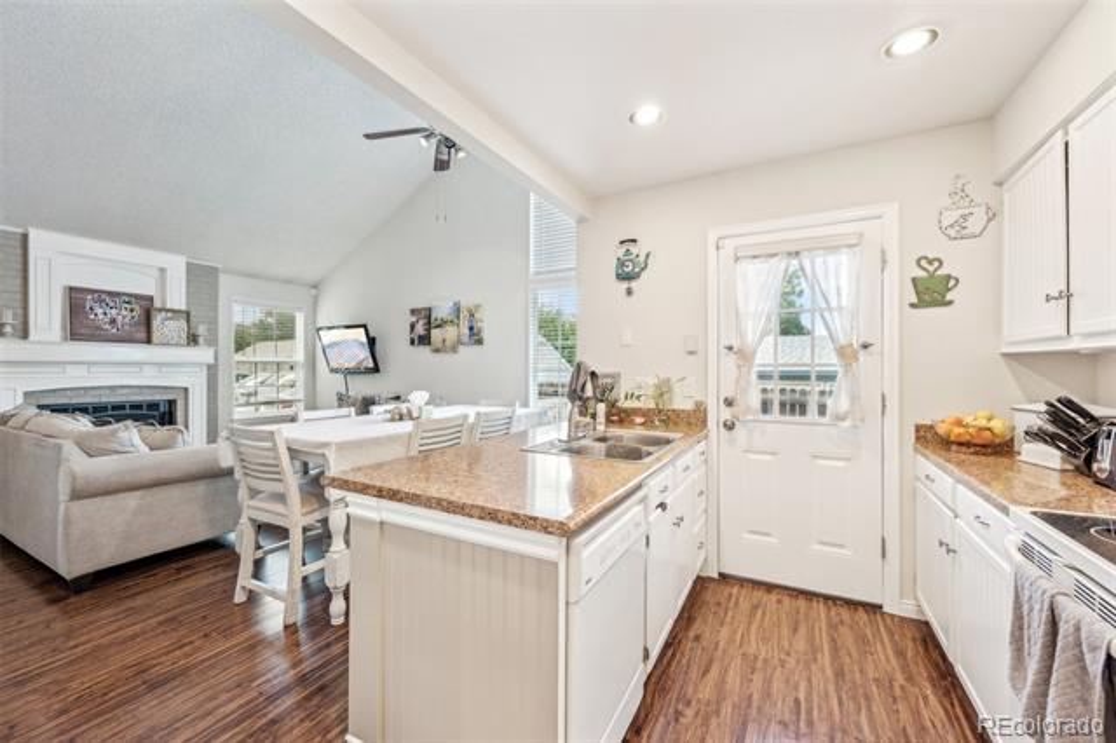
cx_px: 558
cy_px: 372
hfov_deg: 104.3
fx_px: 434
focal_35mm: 14
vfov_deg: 81.1
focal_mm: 14
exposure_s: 1/5
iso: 400
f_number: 8
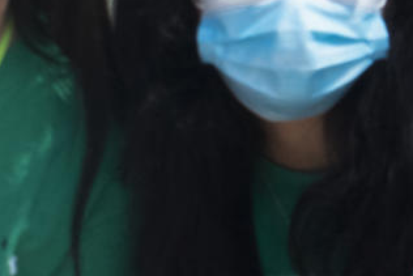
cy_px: -73
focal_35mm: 499
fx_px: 5727
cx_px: 718
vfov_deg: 2.8
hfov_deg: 4.1
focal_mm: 70
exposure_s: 1/200
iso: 800
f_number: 16
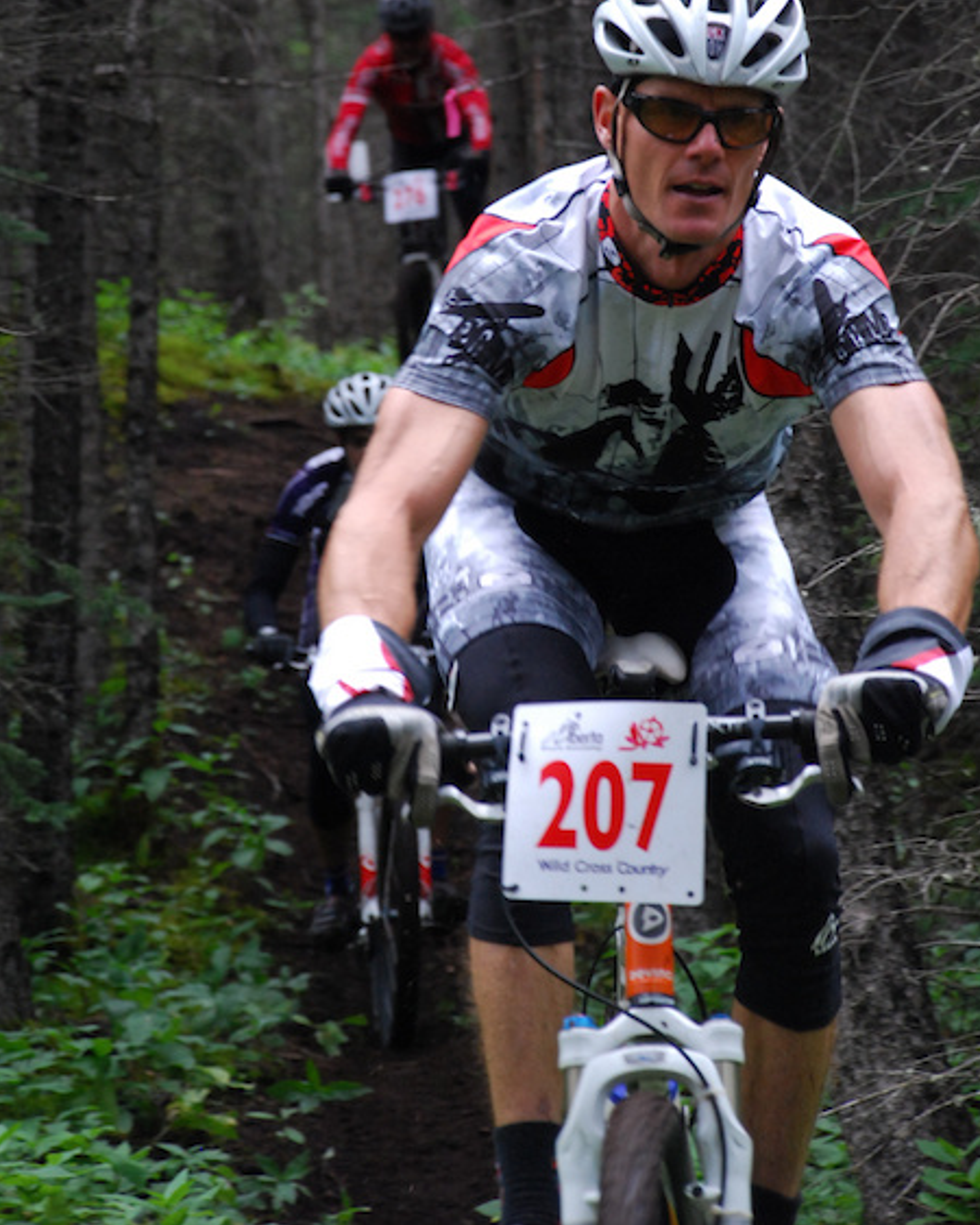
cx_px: 462
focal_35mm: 191
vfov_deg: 10.1
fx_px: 6909
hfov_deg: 8.1
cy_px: 360
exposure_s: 1/125
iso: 800
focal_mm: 95
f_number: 5.6
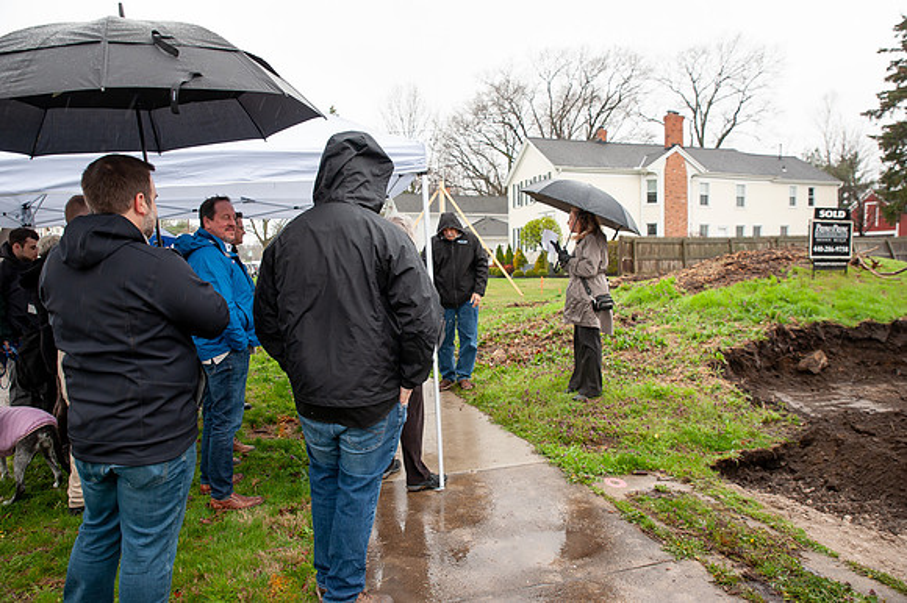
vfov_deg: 53.1
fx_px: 604
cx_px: 454
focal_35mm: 24
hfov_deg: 73.8
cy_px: 302
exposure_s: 1/160
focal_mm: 24
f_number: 6.3
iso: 640
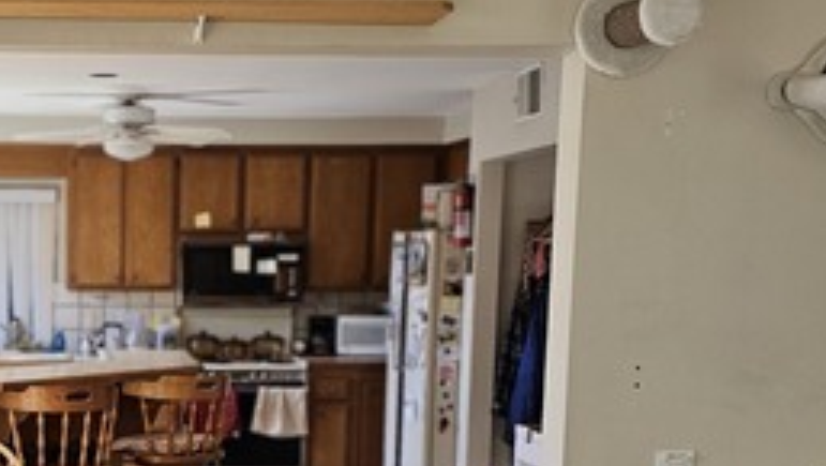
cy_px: 440
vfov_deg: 18.2
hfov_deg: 30.7
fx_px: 1425
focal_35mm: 65
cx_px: 66
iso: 100
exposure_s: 1/120
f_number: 1.7
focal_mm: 6.3
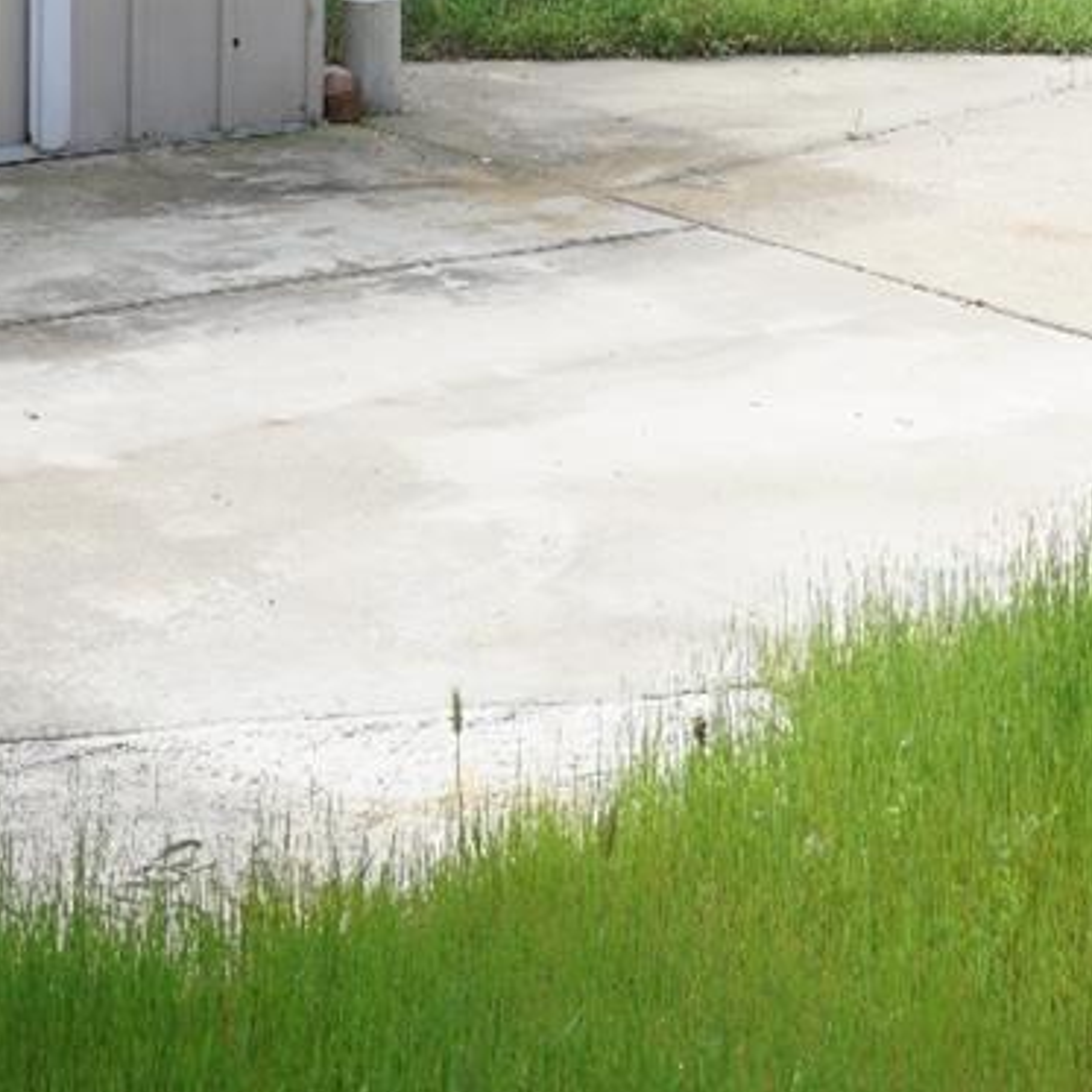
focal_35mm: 82
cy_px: 73
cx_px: 1189
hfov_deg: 20.2
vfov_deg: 20.6
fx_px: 2927
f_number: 7.1
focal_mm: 16
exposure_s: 1/100
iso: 100
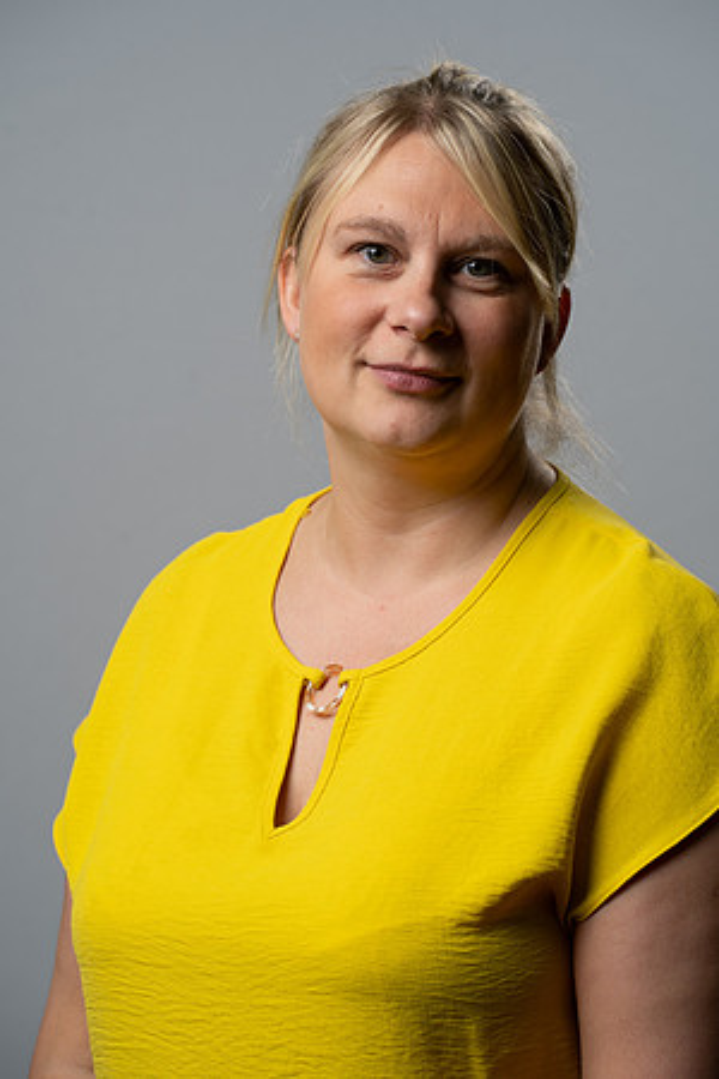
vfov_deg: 13.8
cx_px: 360
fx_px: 4463
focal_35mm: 149
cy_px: 540
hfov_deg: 9.2
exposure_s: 1/160
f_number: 7.1
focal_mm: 149
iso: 160
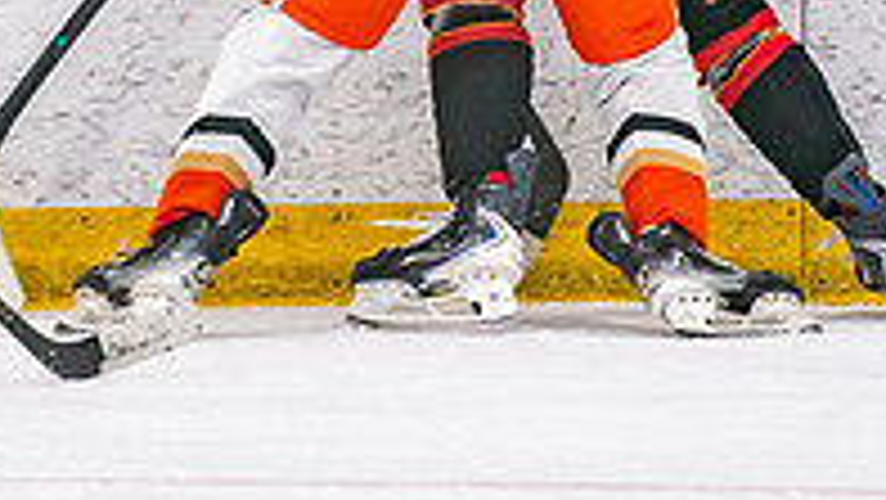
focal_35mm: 858
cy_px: -157
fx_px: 20165
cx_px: 395
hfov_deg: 2.5
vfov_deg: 1.4
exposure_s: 1/640
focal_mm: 200
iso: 800
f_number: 2.8
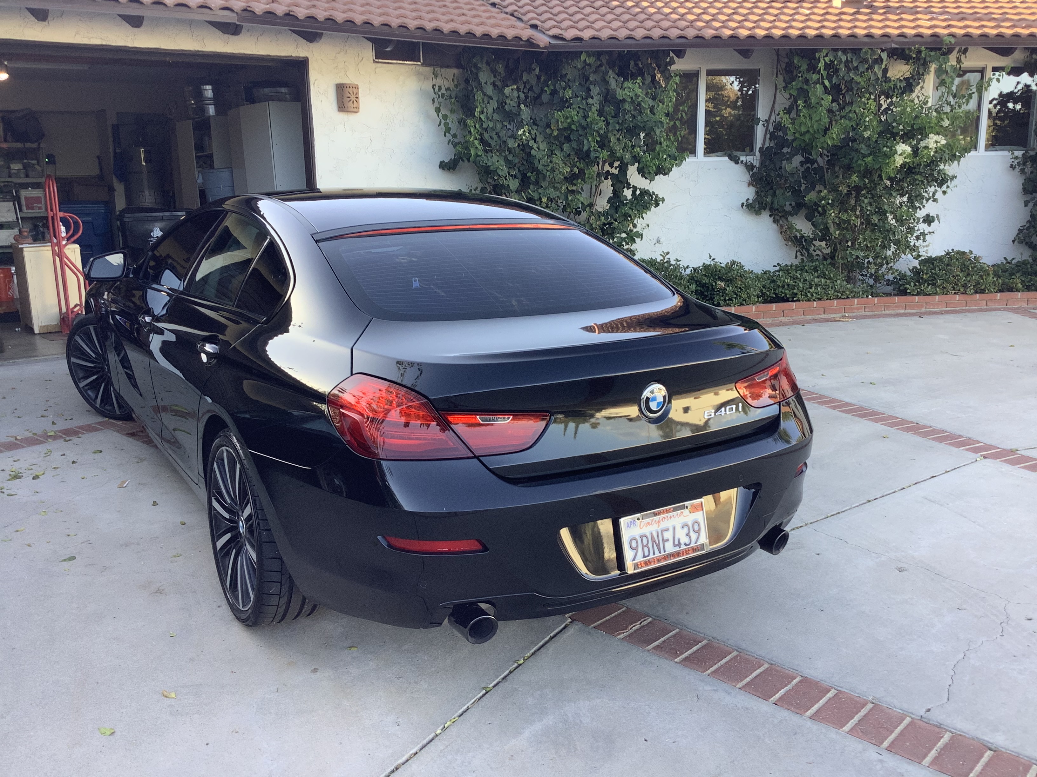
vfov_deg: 45.4
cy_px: 388
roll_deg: +0.9
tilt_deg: -9.2
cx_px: 518
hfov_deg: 58.4
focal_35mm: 31
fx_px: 929
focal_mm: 3.3
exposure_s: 1/120
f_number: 2.4
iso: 40
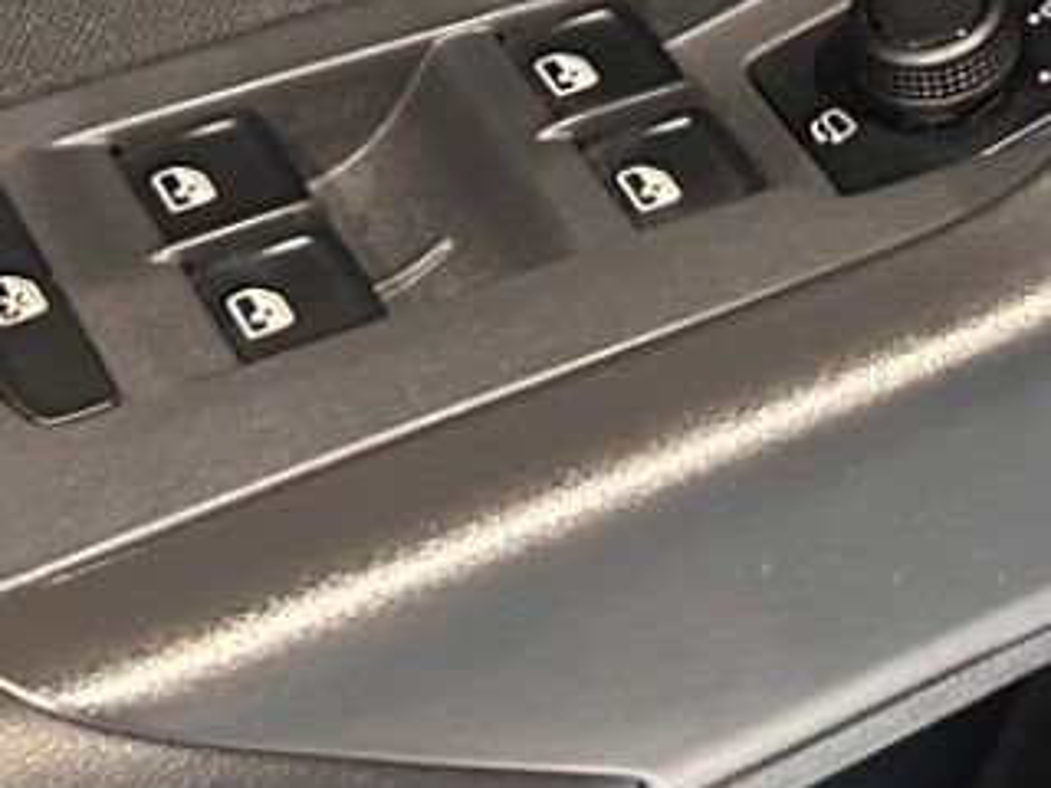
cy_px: -696
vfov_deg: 9.7
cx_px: 1340
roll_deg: -1.8
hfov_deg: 13.3
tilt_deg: -33.6
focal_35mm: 144
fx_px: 4372
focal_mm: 6.86
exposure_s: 1/40
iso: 640
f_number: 1.78
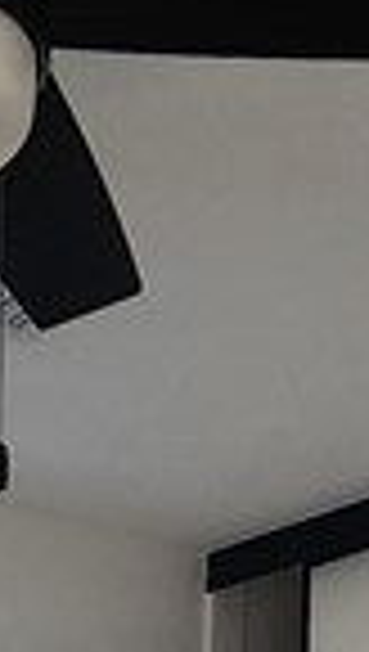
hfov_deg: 11.9
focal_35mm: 100
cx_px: -90
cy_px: 1264
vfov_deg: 16.7
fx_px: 1732
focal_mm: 2.2
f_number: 2.2
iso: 100
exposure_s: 1/60
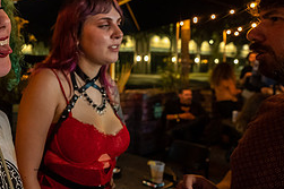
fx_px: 268
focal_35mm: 34
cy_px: 59
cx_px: 23
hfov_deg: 49.1
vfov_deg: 38.3
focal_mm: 14.7
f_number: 2.8
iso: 3200
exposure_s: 1/80
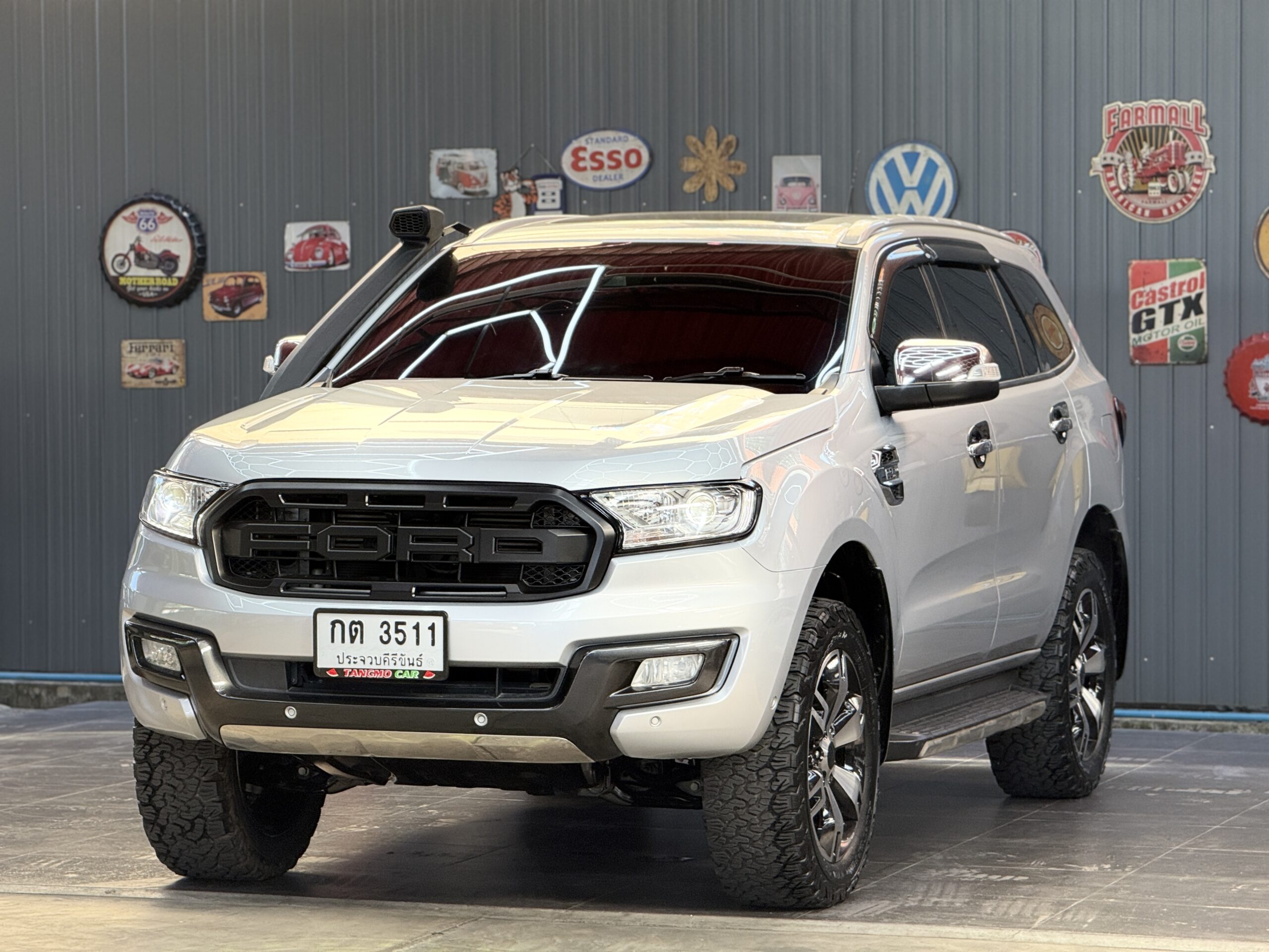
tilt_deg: -1.6
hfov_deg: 16.4
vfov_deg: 12.3
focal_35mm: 120
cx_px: 634
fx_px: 4399
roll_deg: -0.5
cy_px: 476
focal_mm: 15.66
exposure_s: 1/99
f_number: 2.8
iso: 80
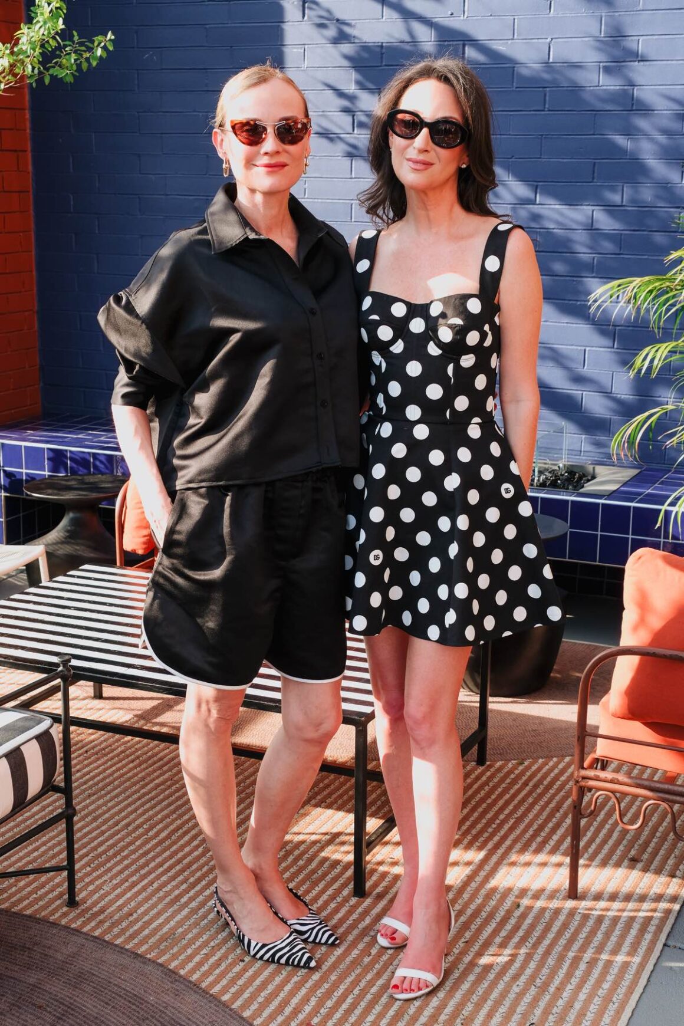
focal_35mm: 48
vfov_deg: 41.1
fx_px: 1368
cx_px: 342
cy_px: 513
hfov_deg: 28.1
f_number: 5.6
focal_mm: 31.9
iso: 200
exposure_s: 1/170
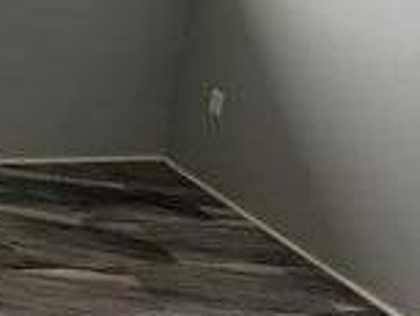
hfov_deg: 26.0
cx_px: -206
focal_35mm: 55
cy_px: 38
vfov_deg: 25.8
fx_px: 668
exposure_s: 1/68
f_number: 2.2
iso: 320
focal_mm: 2.22
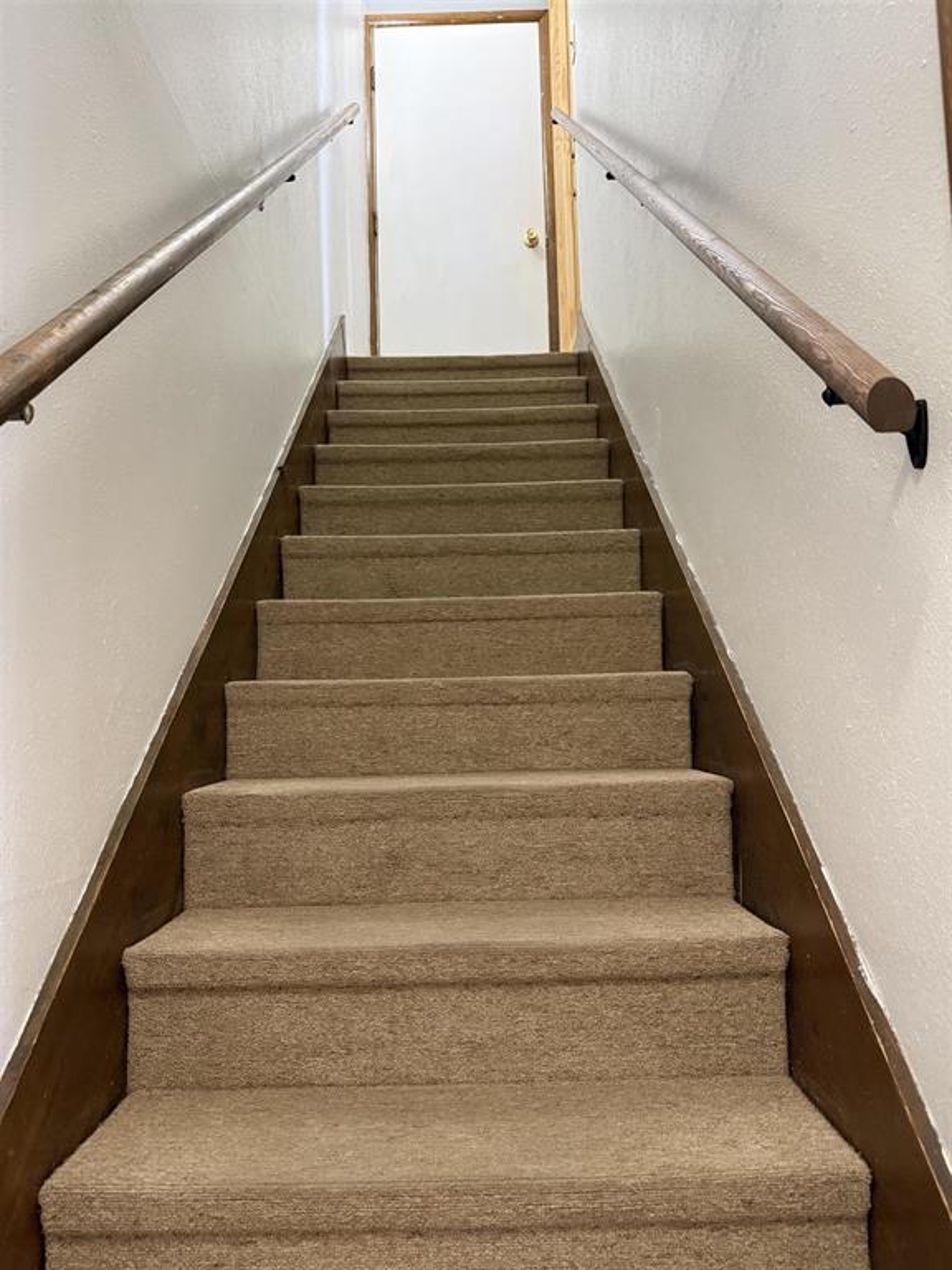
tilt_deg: +5.3
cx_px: 476
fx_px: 880
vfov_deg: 71.6
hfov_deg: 56.8
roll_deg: +1.7
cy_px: 635
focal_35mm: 24
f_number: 1.78
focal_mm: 6.76
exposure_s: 1/60
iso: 640
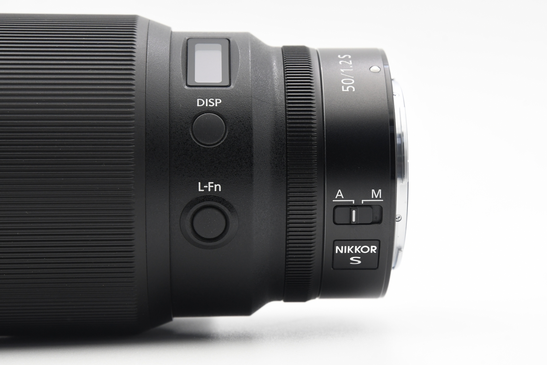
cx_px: 274
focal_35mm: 120
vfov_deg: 11.4
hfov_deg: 17.1
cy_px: 182
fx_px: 1823
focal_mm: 80
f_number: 9
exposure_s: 1/100
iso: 1000
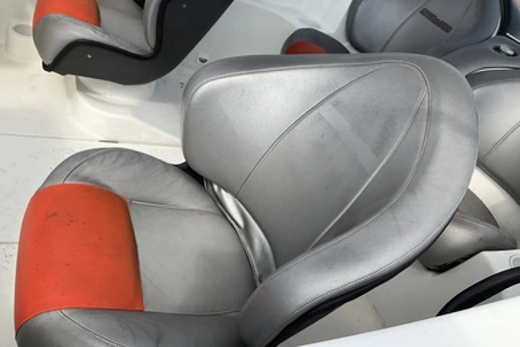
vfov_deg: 42.3
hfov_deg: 60.3
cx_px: 263
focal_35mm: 31
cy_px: 162
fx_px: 448
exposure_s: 1/1534
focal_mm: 3
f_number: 1.8
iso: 25
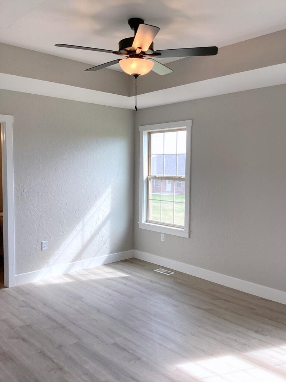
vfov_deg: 58.4
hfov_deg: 45.4
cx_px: 143
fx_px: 341
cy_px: 191
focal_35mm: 31
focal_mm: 3.3
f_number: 2.4
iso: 32
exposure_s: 1/120
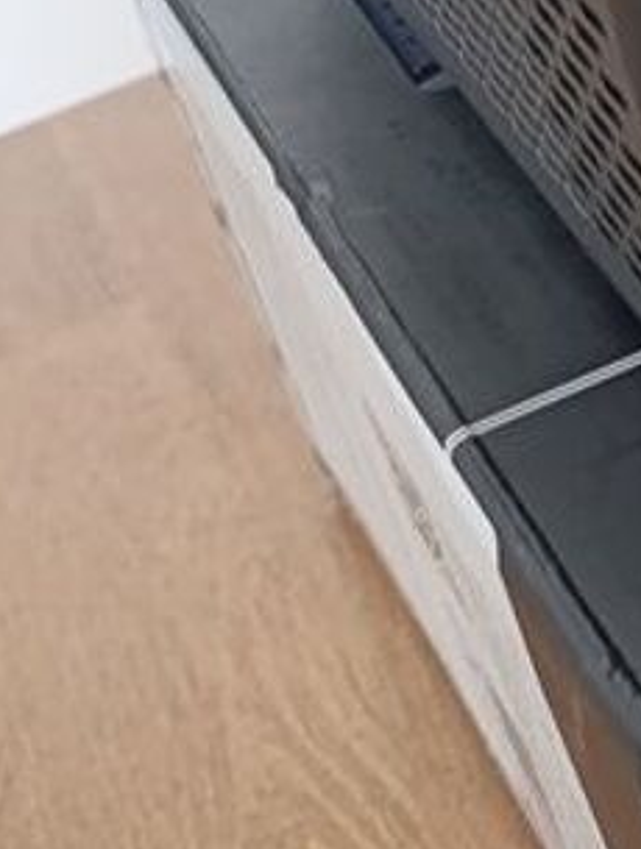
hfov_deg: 12.7
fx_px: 2460
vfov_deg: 18.5
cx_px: 1335
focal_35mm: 100
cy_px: -187
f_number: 1.65
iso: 1250
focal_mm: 6.14
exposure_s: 1/50
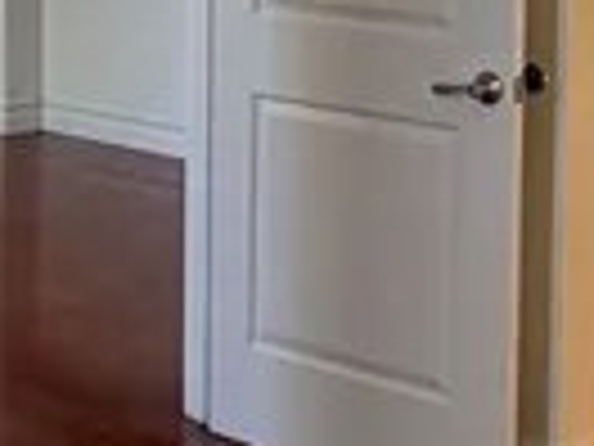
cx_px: 315
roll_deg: -0.8
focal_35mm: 109
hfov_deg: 18.0
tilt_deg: -3.8
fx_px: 1870
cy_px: -95
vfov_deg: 13.2
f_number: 2.2
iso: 200
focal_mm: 2.22
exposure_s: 1/121
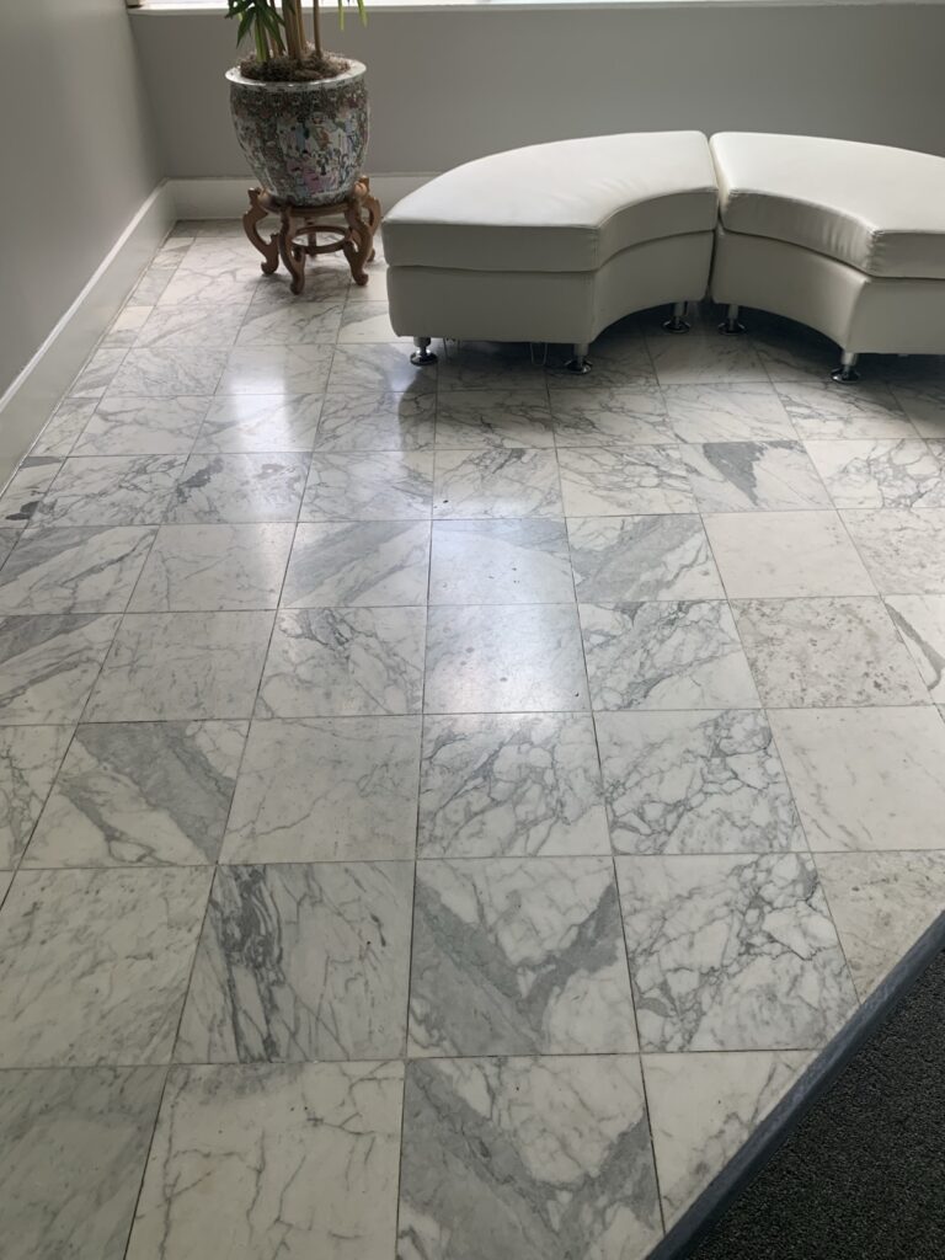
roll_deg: +1.0
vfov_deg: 67.3
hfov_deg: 53.1
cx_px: 472
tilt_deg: -39.6
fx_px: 946
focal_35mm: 26
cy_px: 630
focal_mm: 4.25
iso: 50
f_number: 1.8
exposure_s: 1/121
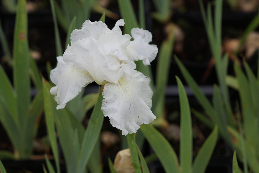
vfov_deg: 9.1
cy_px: 86
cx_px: 130
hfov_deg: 13.7
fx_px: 1079
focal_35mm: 150
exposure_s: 1/160
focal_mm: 100
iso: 125
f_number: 4
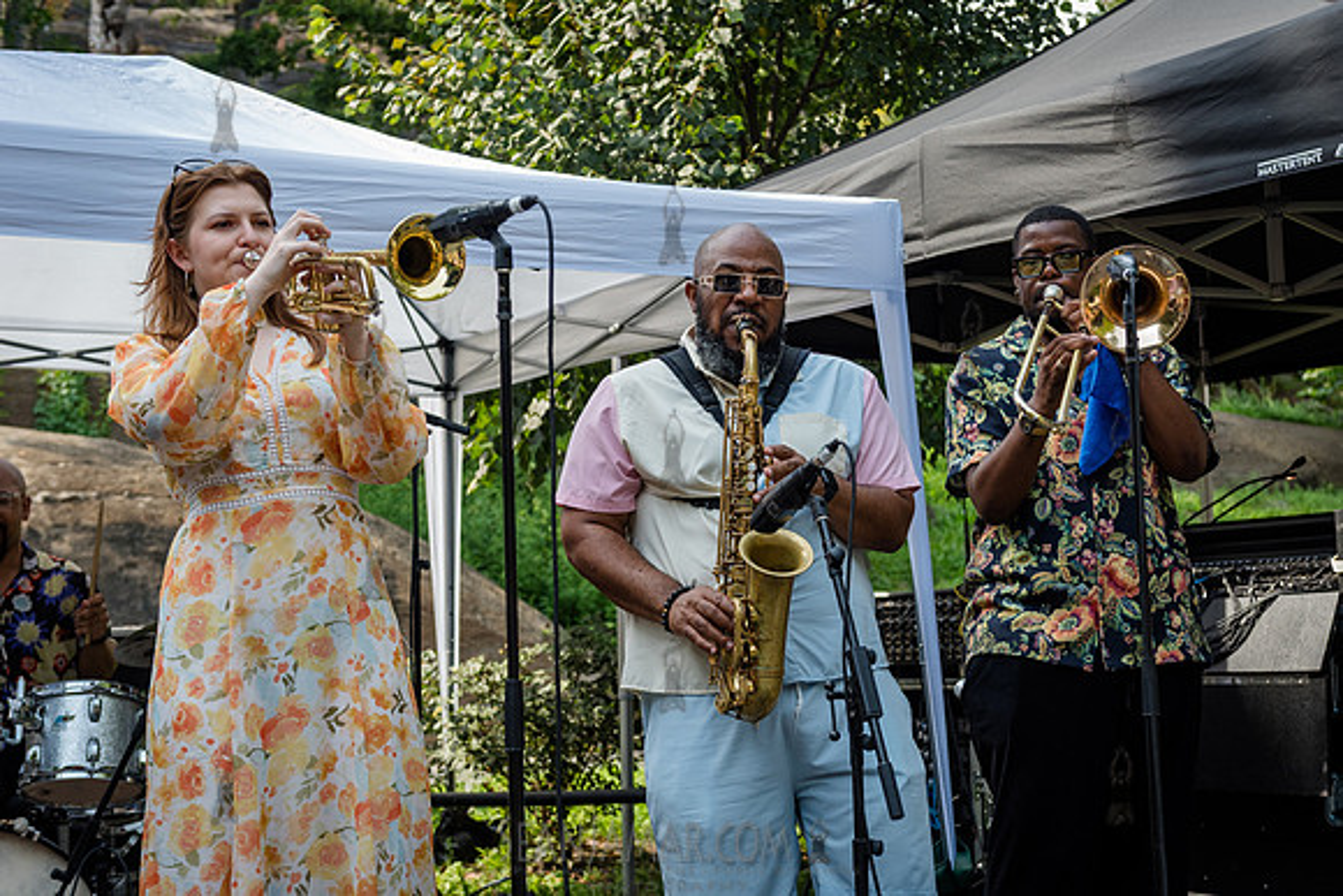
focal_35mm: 52
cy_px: 485
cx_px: 744
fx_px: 1953
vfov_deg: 25.8
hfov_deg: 37.9
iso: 500
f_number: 3.5
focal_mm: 45
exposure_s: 1/800
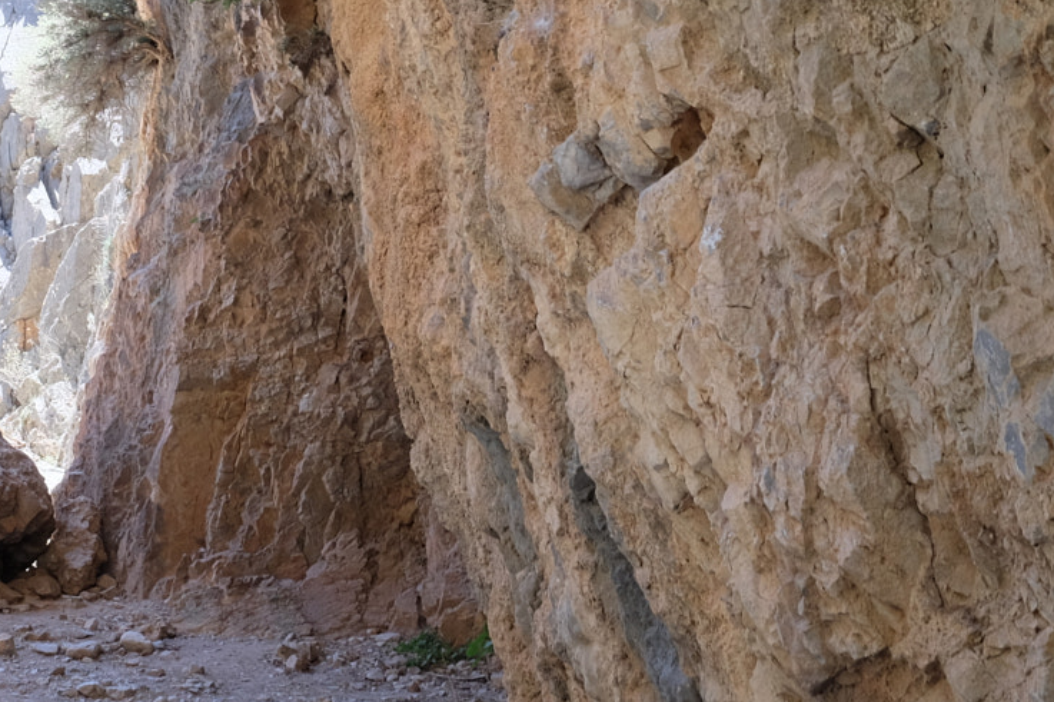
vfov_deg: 17.8
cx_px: 49
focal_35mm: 76
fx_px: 2224
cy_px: 151
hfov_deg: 25.6
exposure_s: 1/28
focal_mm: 23
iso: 800
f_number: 8
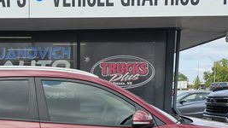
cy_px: 149
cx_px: 53
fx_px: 363
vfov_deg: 19.0
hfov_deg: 34.1
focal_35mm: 60
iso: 10
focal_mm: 6.3
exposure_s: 1/447
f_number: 1.7
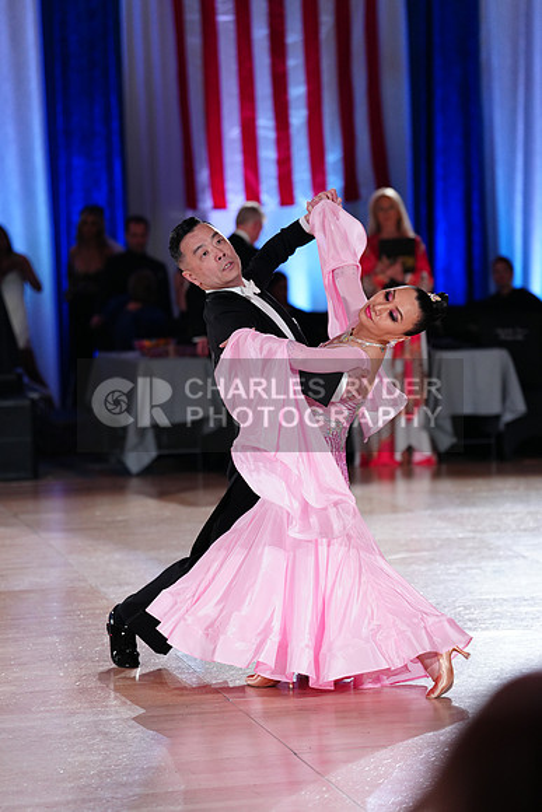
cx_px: 271
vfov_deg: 17.2
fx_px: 2686
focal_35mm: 119
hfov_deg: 11.5
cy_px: 406
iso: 1600
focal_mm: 119
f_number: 2.8
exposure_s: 1/500
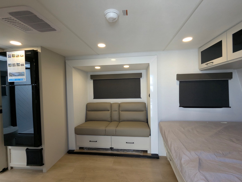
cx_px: 121
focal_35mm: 16
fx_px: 112
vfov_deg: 78.2
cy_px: 91
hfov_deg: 94.4
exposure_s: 1/124
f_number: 2.2
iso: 122
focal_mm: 2.35
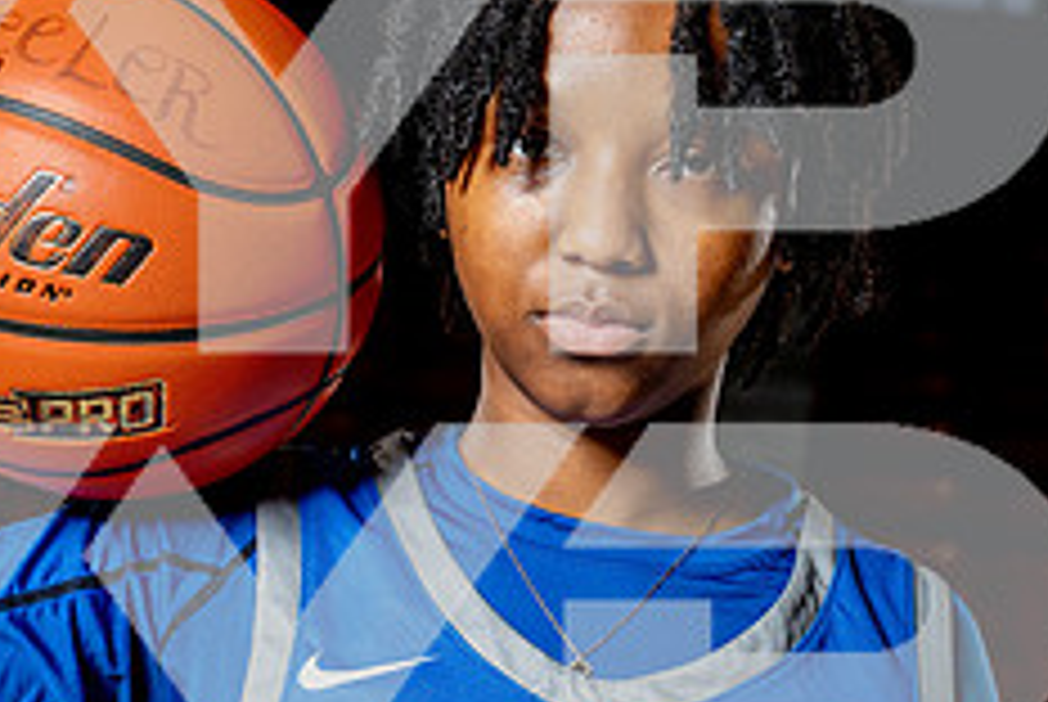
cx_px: 477
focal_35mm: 174
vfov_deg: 7.9
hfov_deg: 11.8
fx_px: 5072
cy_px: 664
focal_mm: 70
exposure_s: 1/250
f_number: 5.6
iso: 640
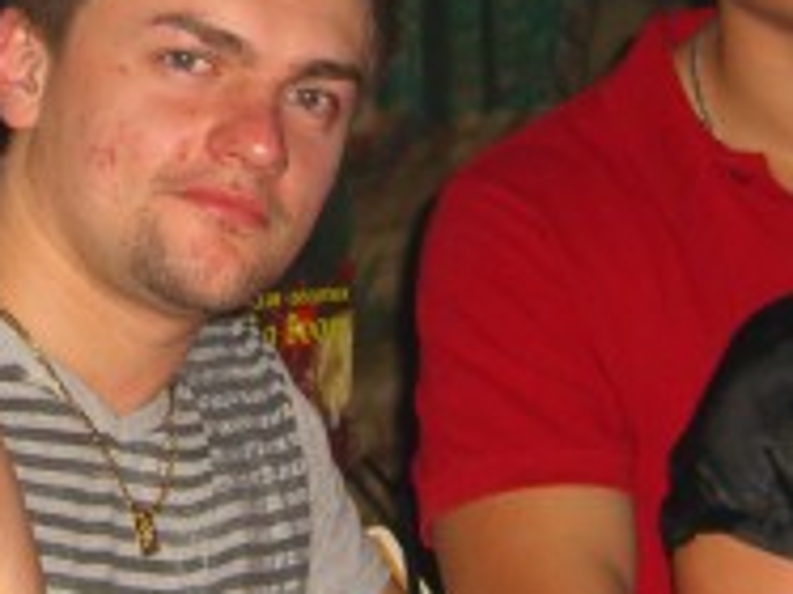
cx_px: 305
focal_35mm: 122
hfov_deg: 16.1
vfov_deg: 12.1
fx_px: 2793
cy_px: 284
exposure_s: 1/60
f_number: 2.8
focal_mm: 7.9
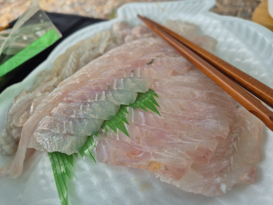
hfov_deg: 73.9
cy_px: 102
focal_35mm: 23
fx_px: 181
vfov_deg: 58.9
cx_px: 136
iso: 160
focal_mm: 5.4
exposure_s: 1/60
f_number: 1.8
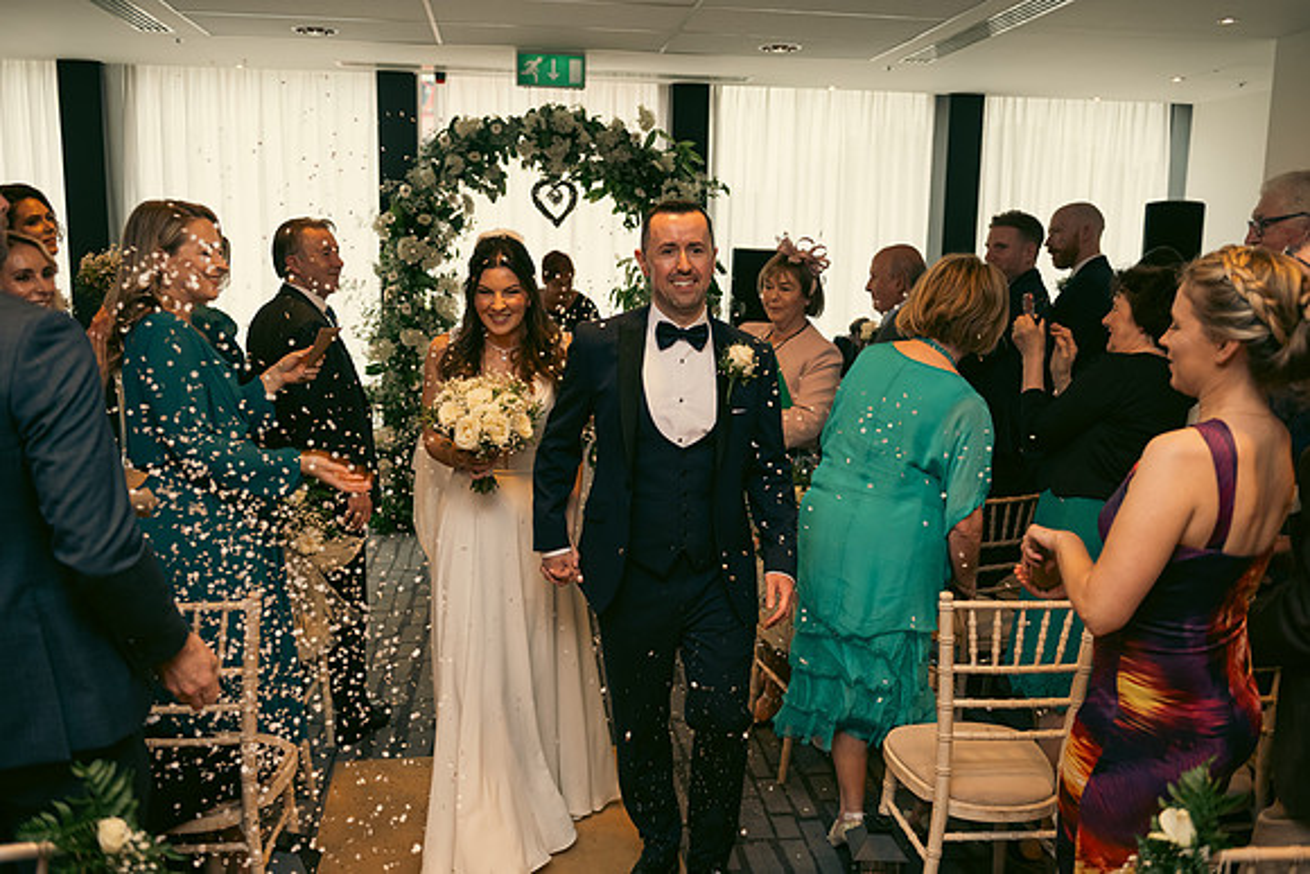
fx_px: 1165
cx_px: 655
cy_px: 437
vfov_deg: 41.1
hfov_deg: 58.7
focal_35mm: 32
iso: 640
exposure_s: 1/160
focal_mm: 32
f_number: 3.5
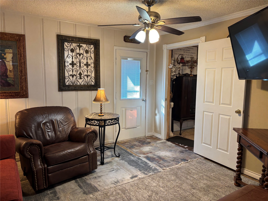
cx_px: 134
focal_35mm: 26
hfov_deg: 67.3
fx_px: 201
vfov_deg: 53.1
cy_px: 100
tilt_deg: -5.6
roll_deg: -0.6
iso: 200
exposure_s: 1/60
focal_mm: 5.96
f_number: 1.6
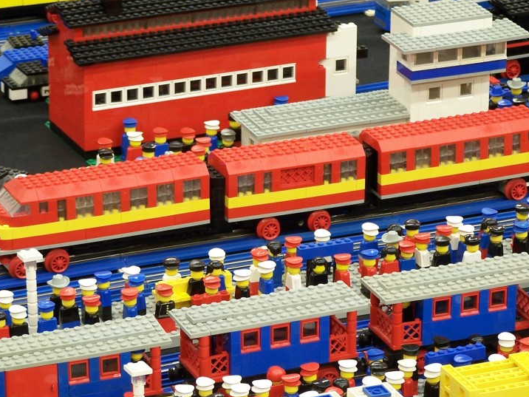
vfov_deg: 8.1
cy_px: 185
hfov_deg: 10.8
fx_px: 2797
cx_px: 288
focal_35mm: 183
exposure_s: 1/2
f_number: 3.2
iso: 80
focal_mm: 21.2
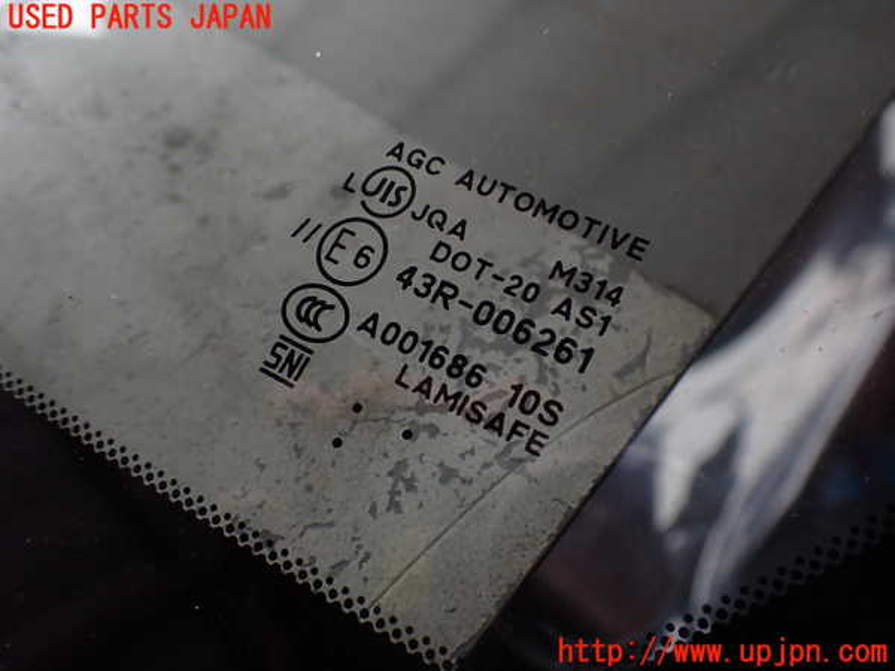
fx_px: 776
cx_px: 448
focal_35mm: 30
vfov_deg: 46.8
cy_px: 336
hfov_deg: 60.0
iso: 100
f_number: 2.3
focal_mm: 5.4
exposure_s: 1/200
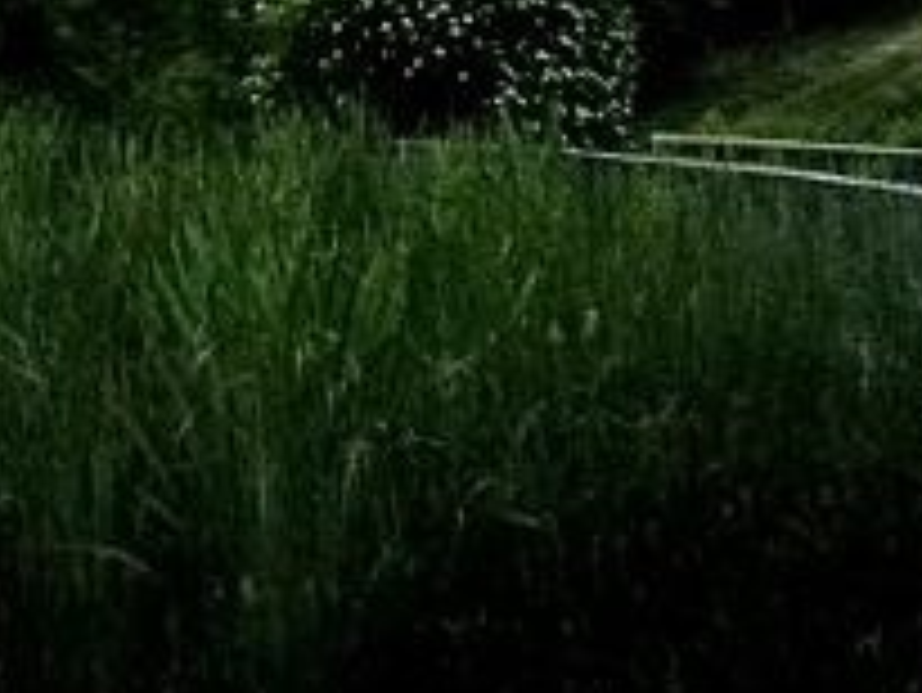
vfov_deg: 7.8
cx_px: -306
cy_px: -1444
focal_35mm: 162
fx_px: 4317
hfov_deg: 11.8
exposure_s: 1/1476
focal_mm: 4.25
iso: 50
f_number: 1.7
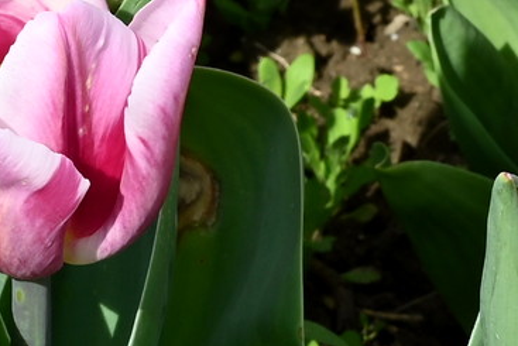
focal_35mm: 209
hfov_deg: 9.4
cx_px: -408
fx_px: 3008
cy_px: 44
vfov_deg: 6.6
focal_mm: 40
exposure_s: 1/60
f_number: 16
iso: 125
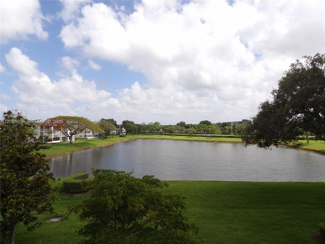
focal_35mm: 24
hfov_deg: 71.6
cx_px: 162
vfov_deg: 56.8
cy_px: 122
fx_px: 225
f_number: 2.8
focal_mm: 4.3
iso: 100
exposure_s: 1/1399
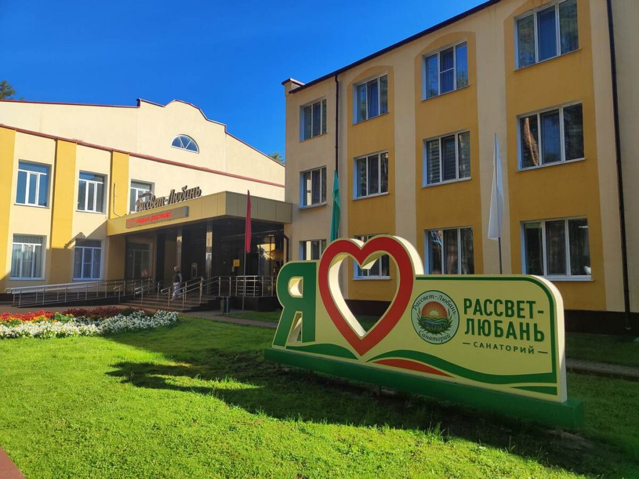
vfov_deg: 58.9
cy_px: 240
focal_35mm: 23
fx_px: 425
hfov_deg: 73.9
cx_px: 320
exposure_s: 1/899
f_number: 1.88
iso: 50
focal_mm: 5.59
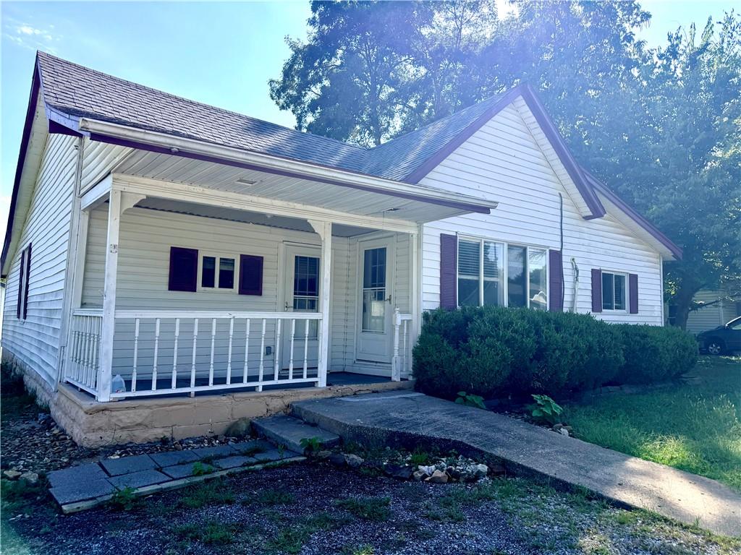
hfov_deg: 71.6
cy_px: 278
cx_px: 370
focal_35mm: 24
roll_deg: -0.5
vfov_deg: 56.8
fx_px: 514
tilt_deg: +2.2
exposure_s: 1/3759
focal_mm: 6.76
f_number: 1.78
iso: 100
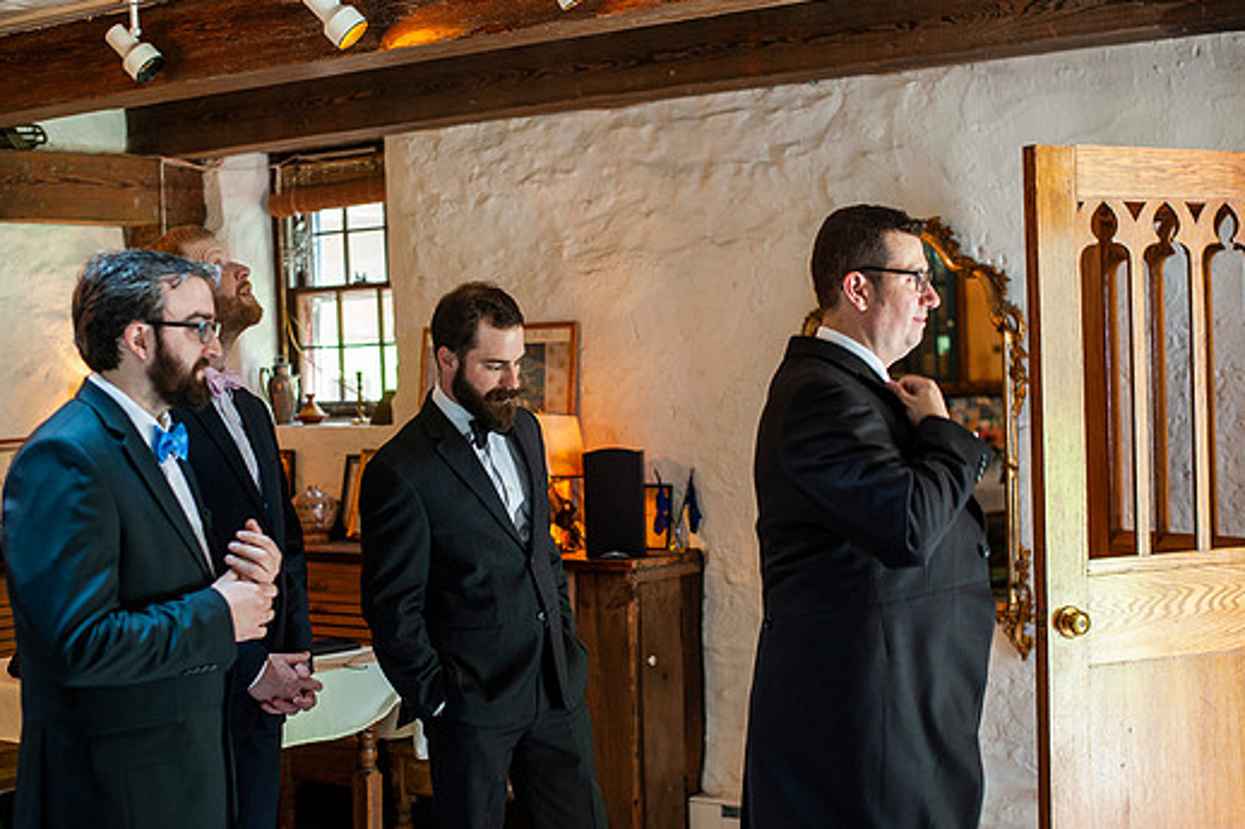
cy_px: 447
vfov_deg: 24.2
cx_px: 606
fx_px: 1936
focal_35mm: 56
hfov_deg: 35.6
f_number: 2.8
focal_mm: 50
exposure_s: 1/50
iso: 1000
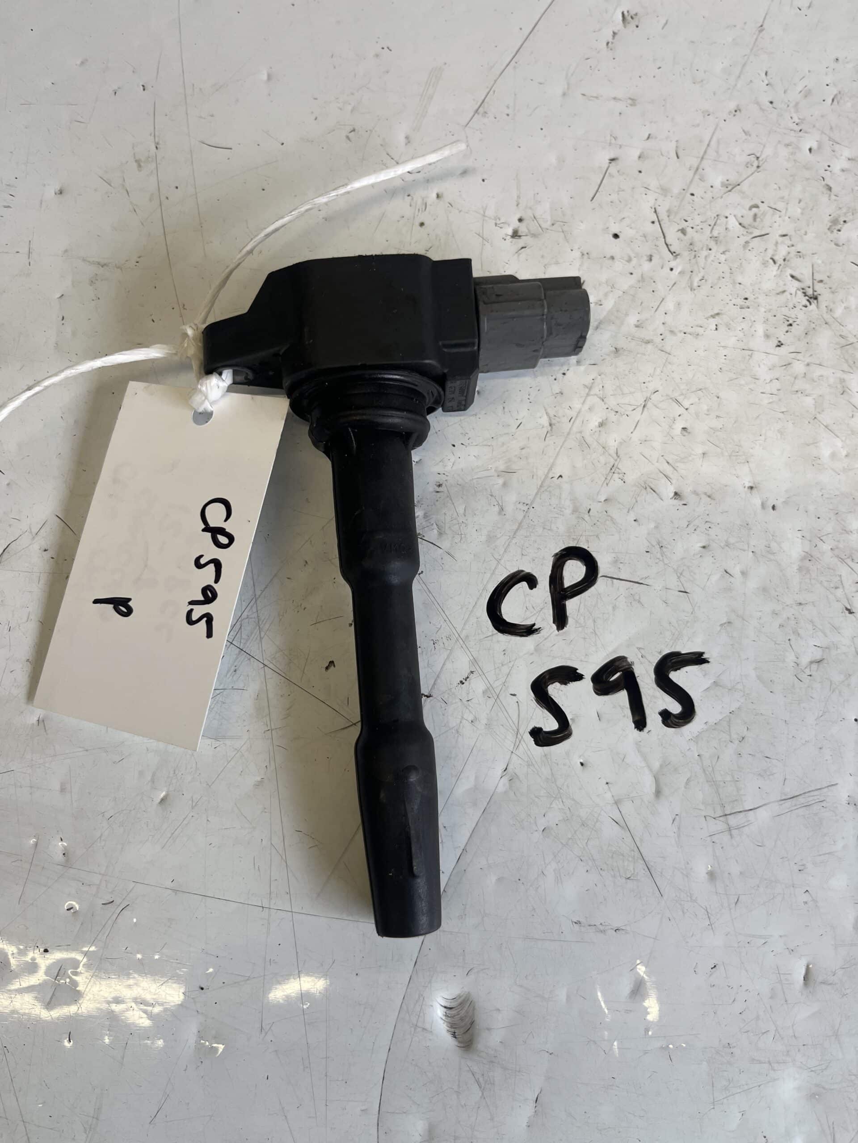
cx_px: 429
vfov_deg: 67.3
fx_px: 859
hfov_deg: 53.1
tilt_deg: -72.6
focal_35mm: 26
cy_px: 572
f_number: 1.6
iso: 50
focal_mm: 5.1
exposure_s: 1/100
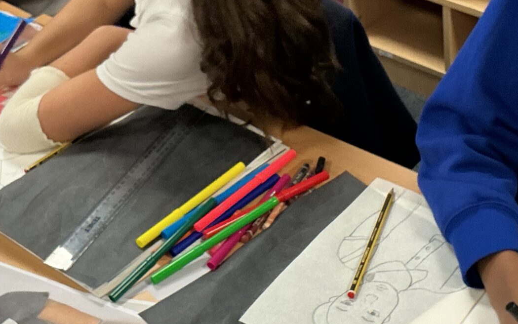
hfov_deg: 27.5
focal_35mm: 75
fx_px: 1059
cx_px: 248
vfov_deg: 17.4
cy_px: 156
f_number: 1.8
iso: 100
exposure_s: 1/60
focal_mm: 3
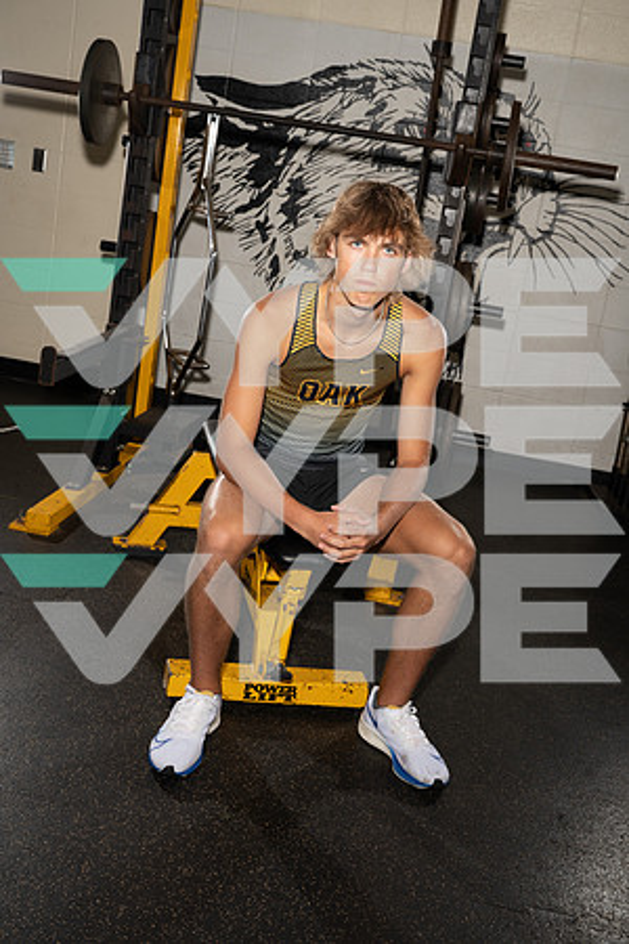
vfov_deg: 46.4
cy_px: 472
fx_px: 1101
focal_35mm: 42
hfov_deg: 31.9
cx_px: 314
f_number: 8
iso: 400
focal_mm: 42
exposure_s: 1/250
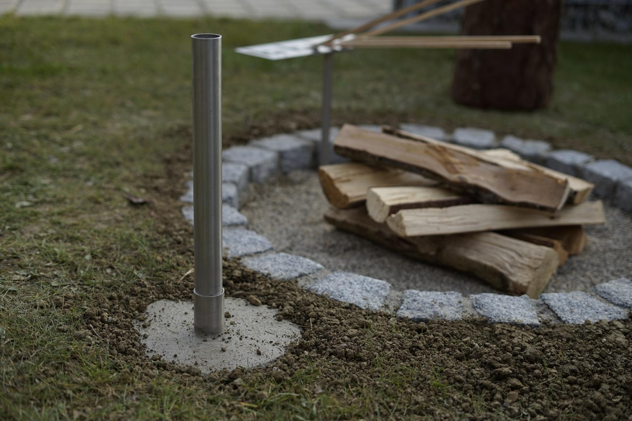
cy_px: 210
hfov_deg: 39.6
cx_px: 316
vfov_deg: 27.0
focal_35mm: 50
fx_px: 878
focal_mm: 50
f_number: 2.5
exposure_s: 1/640
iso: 100
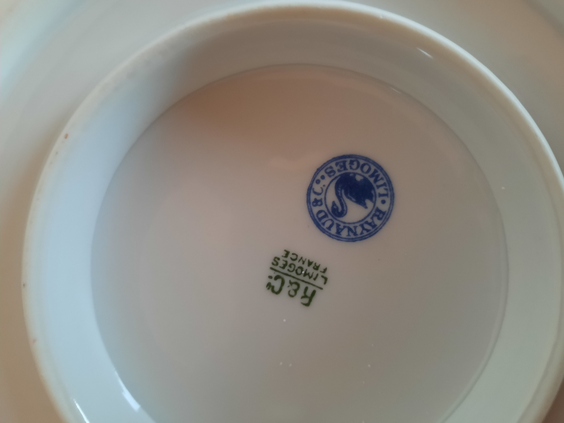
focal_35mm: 25
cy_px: 212
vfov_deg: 54.9
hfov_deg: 69.4
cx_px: 282
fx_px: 407
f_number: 2
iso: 250
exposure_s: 1/33
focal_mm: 4.6
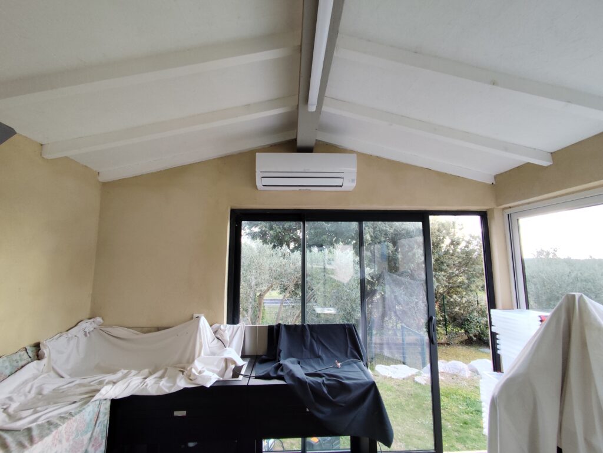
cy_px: 226
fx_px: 279
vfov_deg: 78.2
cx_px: 302
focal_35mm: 16
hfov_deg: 94.5
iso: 50
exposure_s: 1/100
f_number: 2.2
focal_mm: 1.65
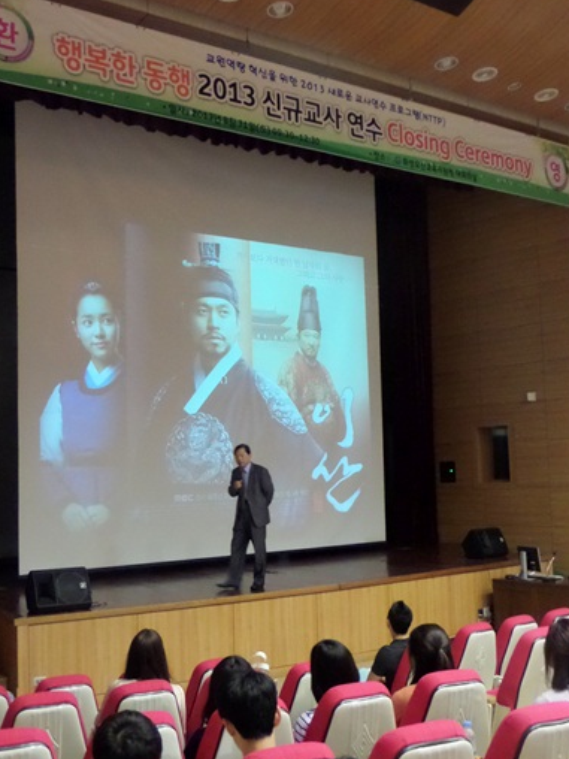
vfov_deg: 44.8
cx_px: 245
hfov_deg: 34.3
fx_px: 920
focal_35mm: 42
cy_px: 406
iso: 800
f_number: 3.4
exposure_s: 1/20
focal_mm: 5.3
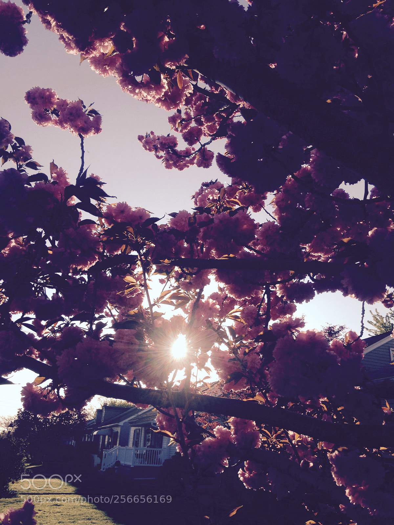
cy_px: 262
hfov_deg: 42.9
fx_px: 501
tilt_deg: +21.1
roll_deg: -3.4
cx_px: 197
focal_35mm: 33
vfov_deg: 55.4
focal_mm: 4.12
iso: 50
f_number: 2.4
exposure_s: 1/1205
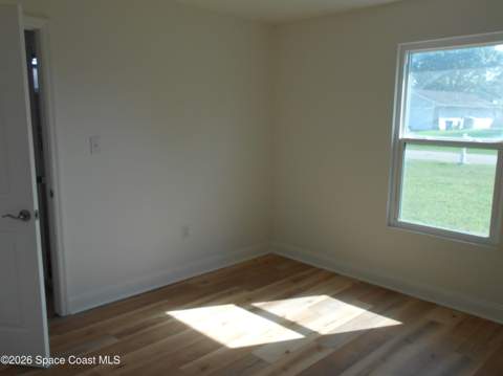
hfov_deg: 60.0
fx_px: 435
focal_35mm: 30
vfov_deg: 46.7
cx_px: 252
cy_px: 188
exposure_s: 1/250
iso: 160
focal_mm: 5.3
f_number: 3.8
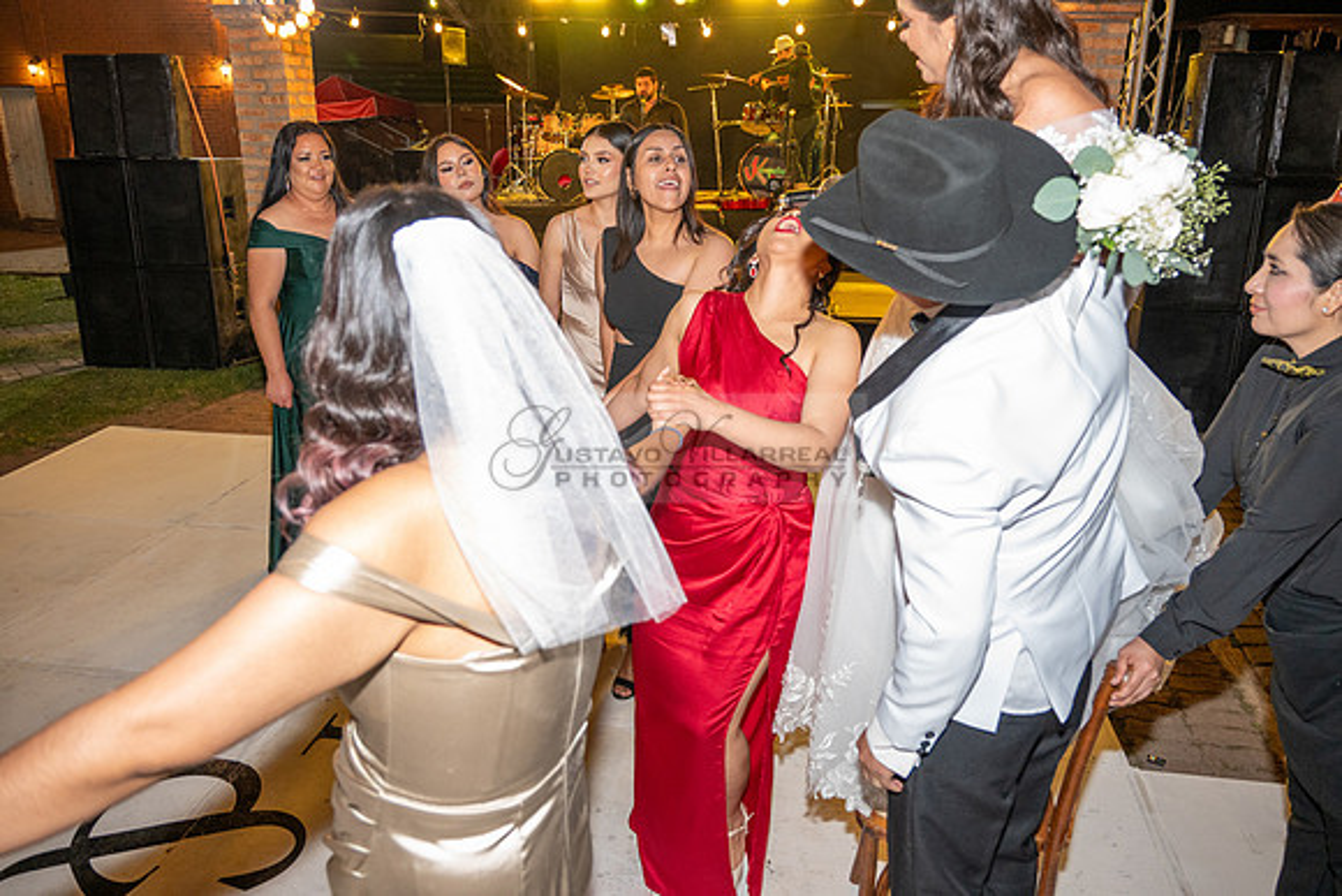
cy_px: 448
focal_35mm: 28
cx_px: 671
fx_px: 1044
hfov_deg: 65.5
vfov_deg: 46.4
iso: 2500
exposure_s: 1/80
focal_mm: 28
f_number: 5
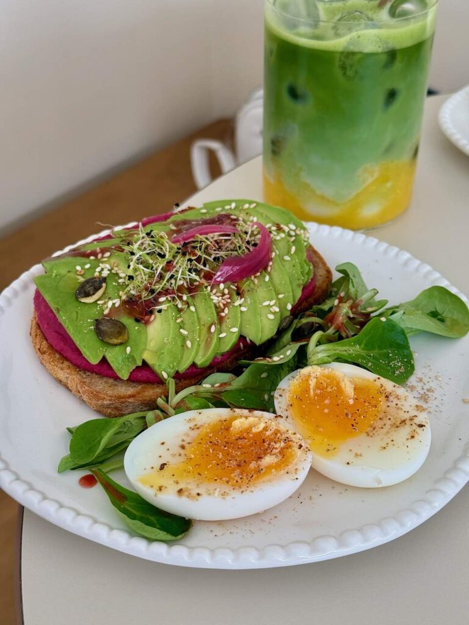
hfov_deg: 30.3
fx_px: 867
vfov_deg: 39.7
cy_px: 312
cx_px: 234
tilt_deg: -37.8
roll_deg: +0.2
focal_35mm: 48
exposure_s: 1/187
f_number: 1.78
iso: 50
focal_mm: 6.76
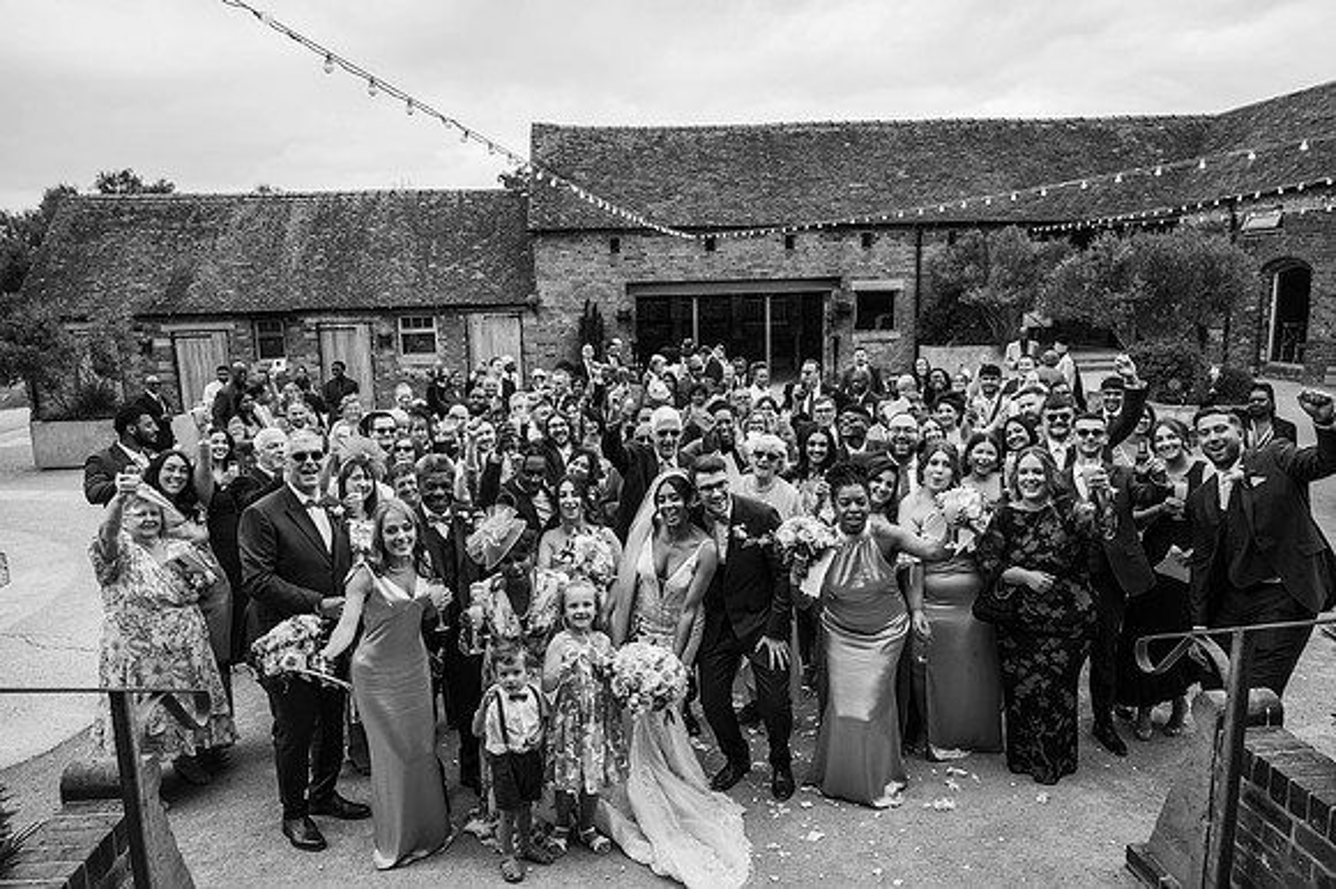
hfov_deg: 70.5
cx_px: 668
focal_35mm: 26
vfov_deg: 50.4
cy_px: 444
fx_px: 946
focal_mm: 25.5
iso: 140
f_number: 4.5
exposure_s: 1/1000
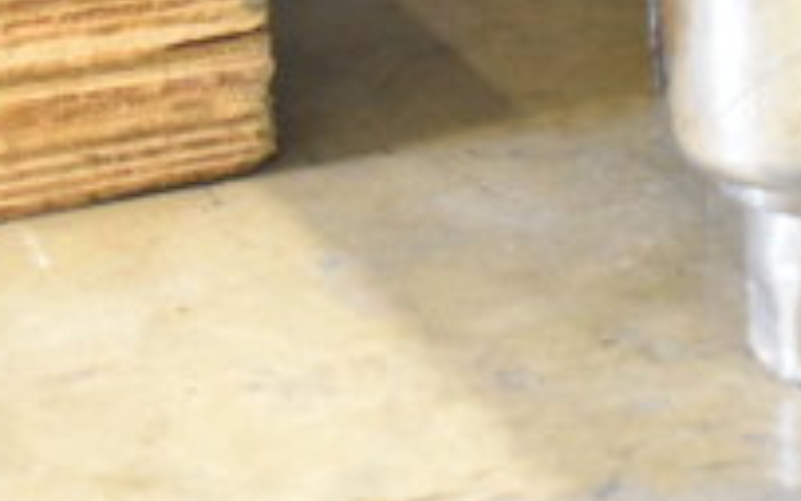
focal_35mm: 193
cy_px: 37
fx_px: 4214
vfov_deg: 6.8
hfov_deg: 10.5
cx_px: 1148
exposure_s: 1/60
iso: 8000
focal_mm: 42
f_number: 5
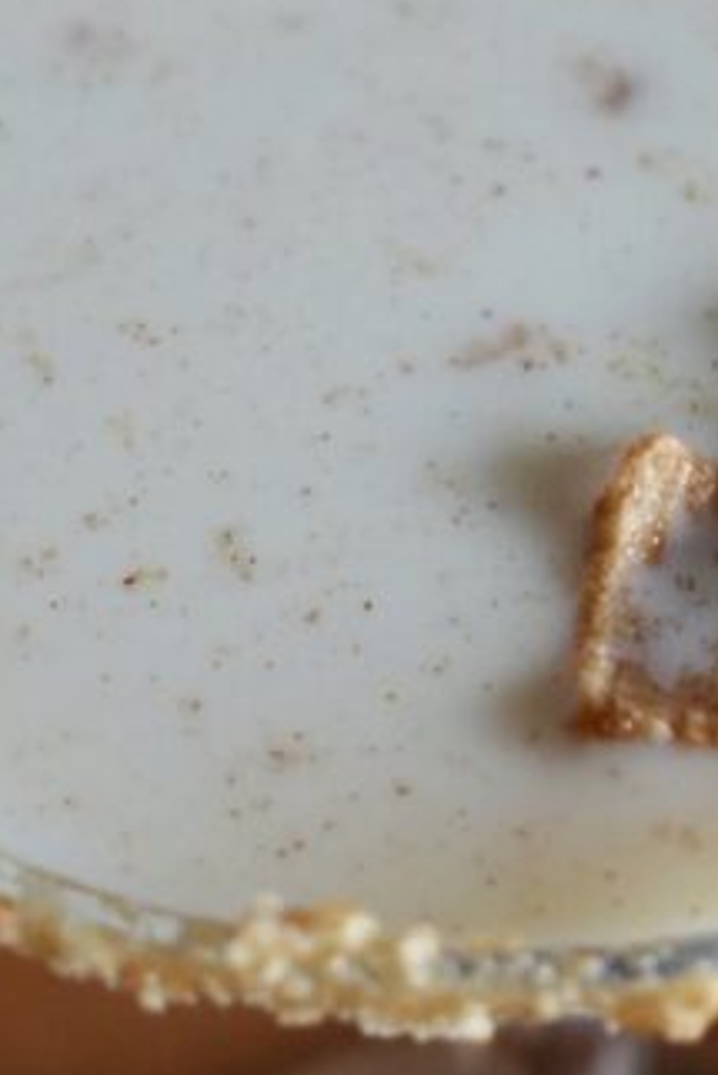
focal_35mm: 141
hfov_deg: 9.7
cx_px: 544
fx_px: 4207
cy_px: 351
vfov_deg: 14.5
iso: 1600
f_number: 3.5
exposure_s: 1/125
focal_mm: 29.5
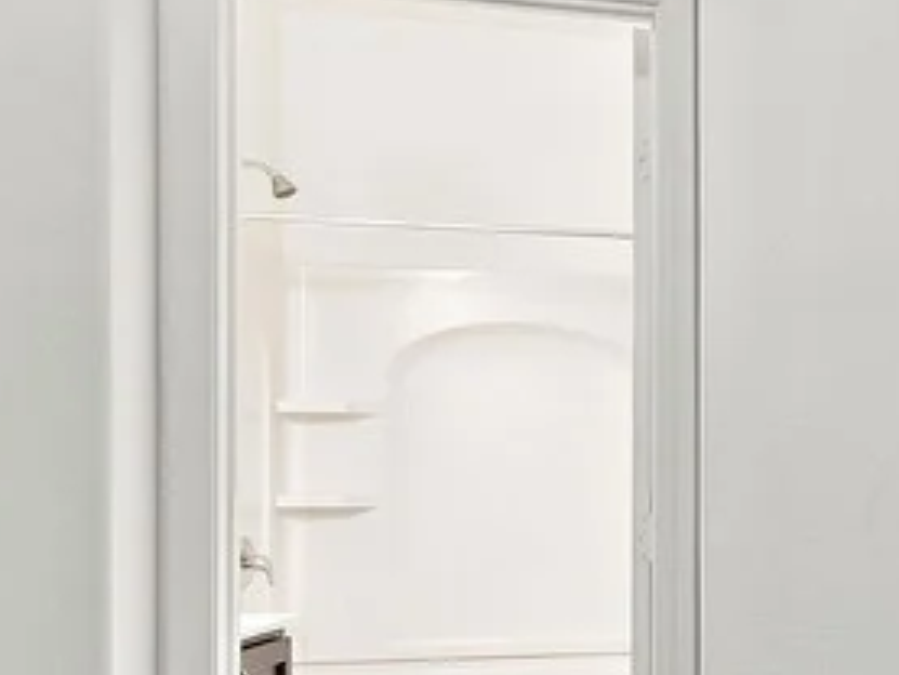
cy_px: 519
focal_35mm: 48
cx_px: 1207
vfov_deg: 29.7
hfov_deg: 30.2
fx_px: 1247
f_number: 1.9
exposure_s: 1/60
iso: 125
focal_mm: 2.2
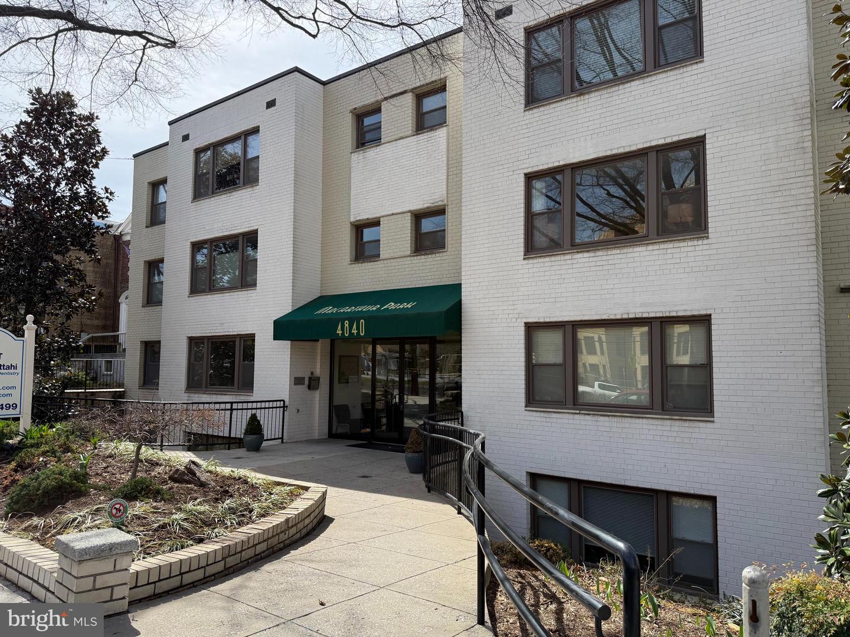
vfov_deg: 56.8
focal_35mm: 24
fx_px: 589
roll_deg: -0.2
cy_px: 318
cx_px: 425
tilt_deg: +4.6
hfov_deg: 71.6
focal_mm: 6.76
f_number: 1.78
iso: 100
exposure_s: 1/3584
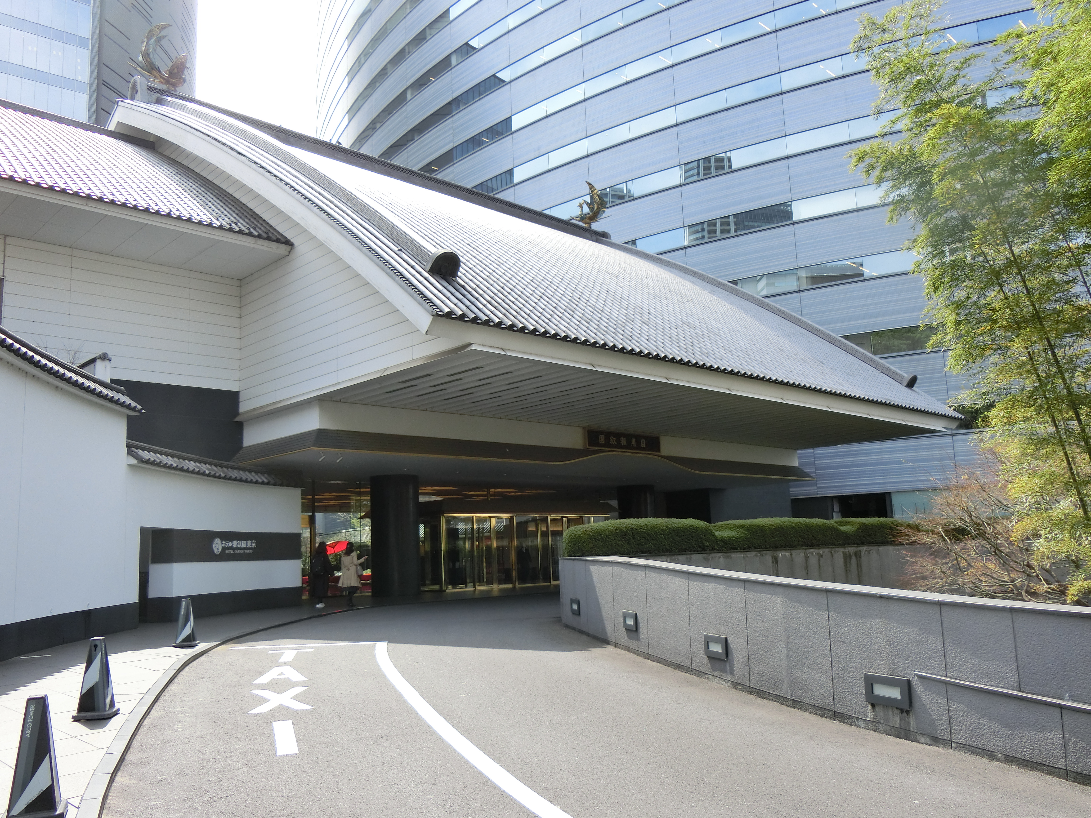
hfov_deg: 61.7
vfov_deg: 48.2
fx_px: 914
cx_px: 546
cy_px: 409
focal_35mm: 29
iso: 80
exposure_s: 1/320
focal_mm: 5.2
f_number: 3.7
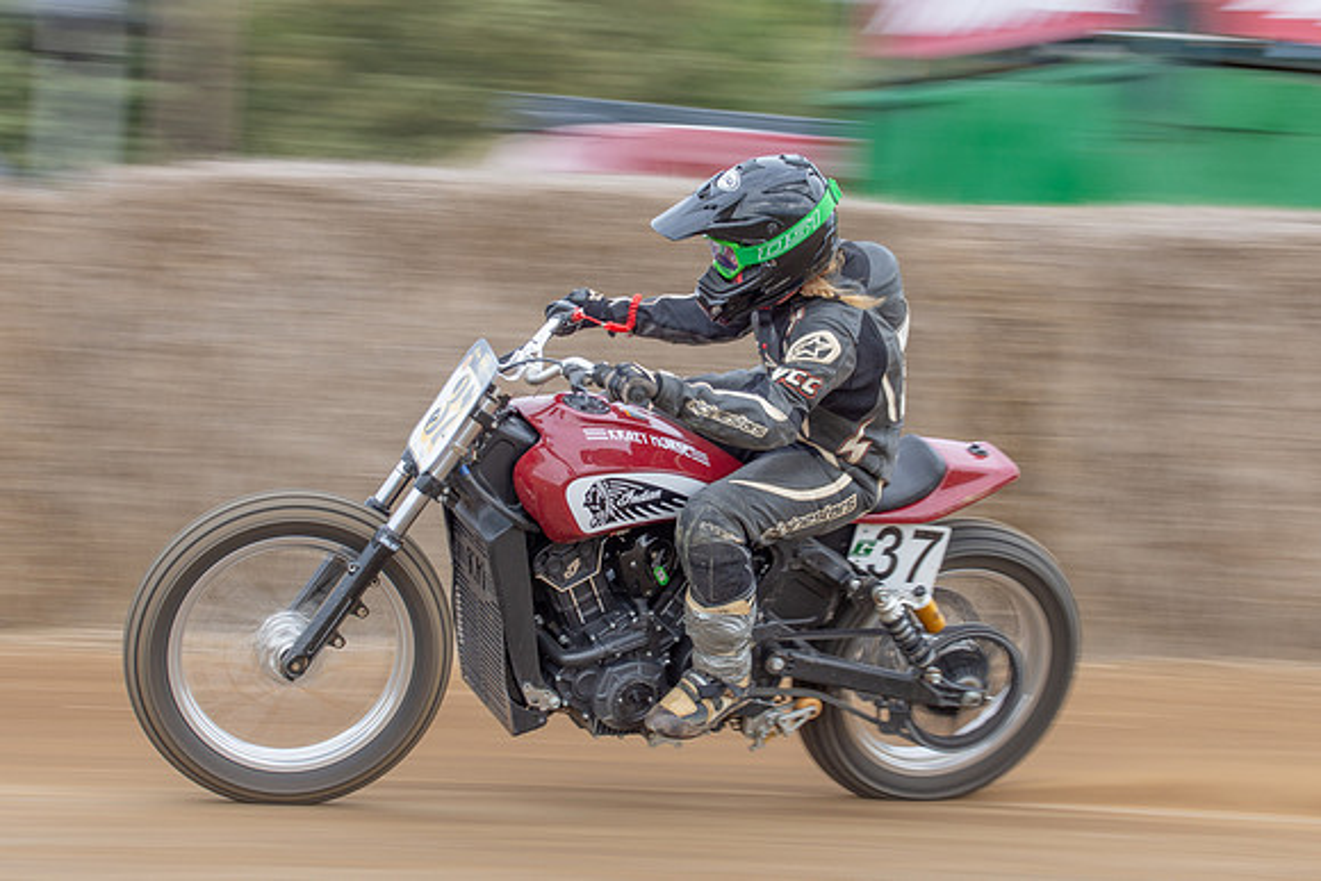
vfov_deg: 9.7
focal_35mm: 142
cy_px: 440
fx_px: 5212
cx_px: 660
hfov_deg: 14.4
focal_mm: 78
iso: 160
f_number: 9
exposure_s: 1/100
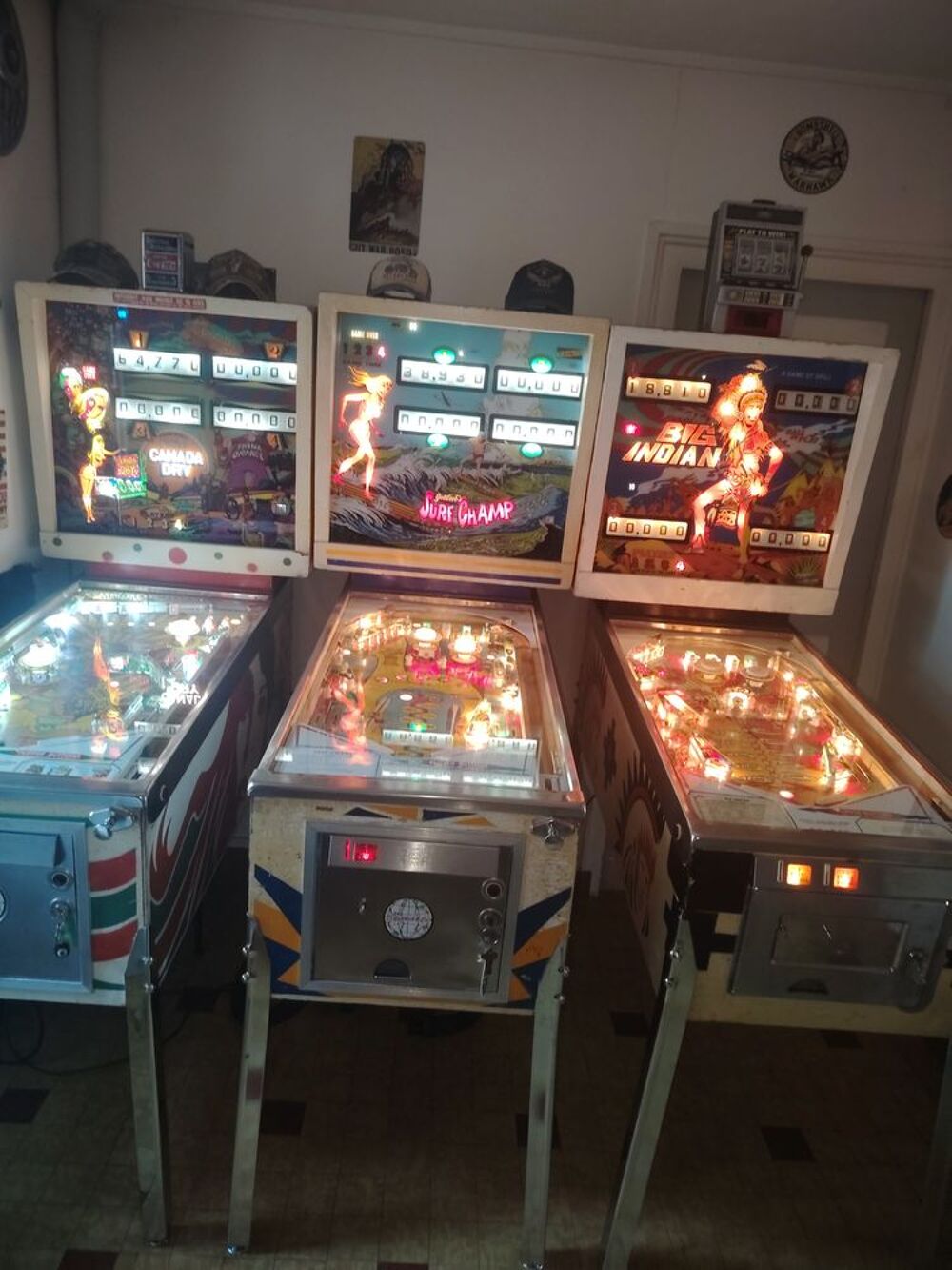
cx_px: 476
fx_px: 880
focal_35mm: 24
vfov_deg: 71.6
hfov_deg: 56.8
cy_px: 635
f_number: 1.75
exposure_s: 1/25
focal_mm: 5.25
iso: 2350
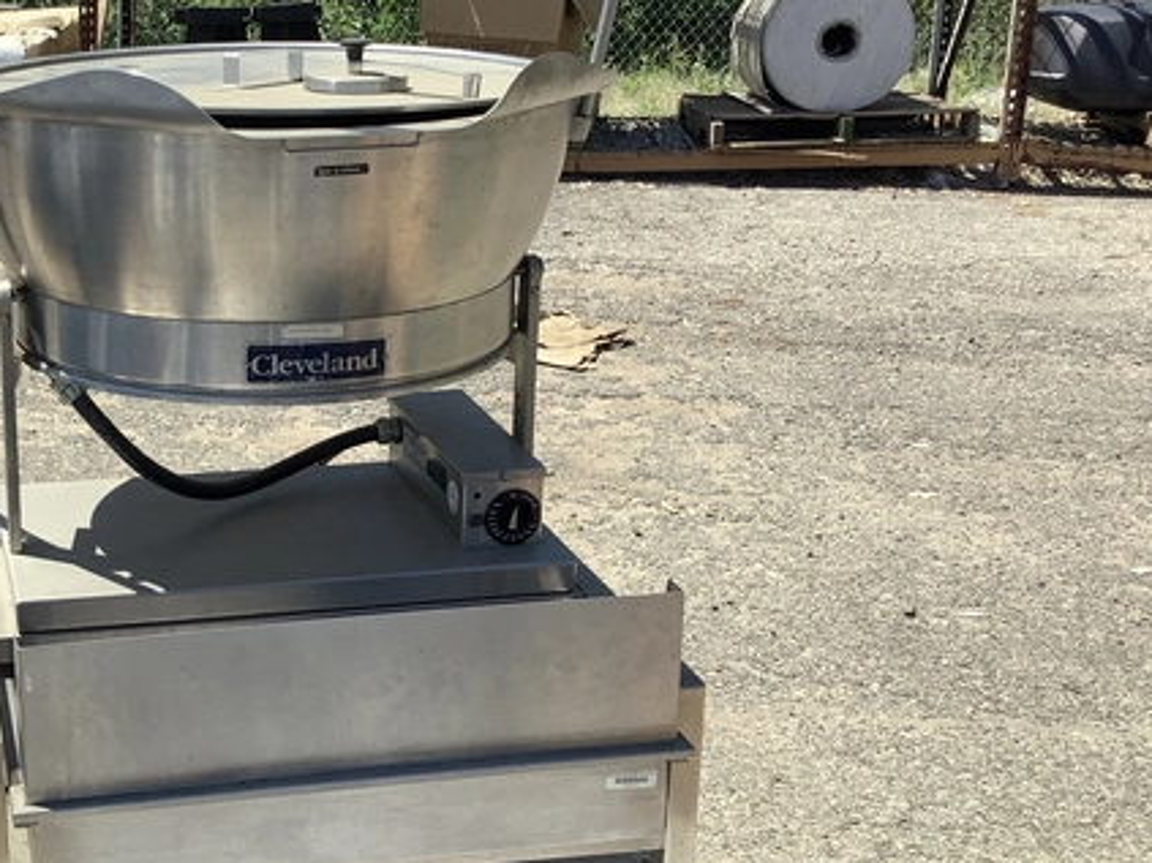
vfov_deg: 26.5
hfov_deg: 33.6
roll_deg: -1.4
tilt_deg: -18.8
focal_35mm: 55
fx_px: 1830
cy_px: 483
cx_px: 177
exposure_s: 1/1359
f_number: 2.4
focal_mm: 3.3
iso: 25
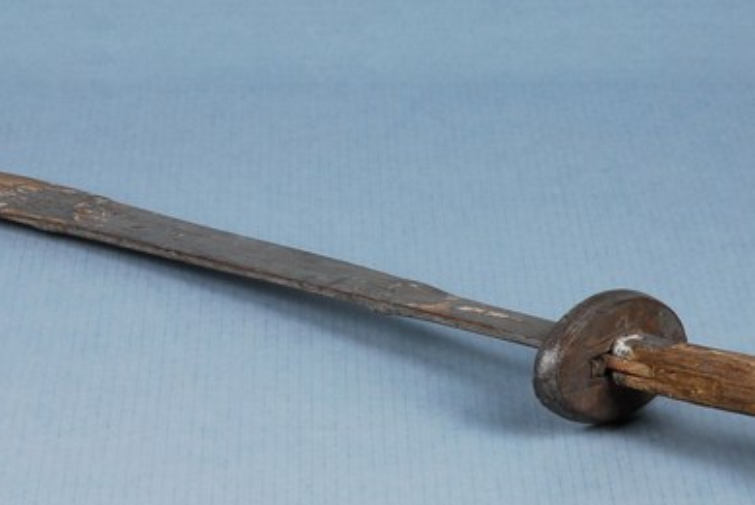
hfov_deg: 12.8
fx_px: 3355
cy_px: 313
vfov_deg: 8.6
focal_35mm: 160
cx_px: 430
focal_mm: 65
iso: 100
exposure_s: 1/160
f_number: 11
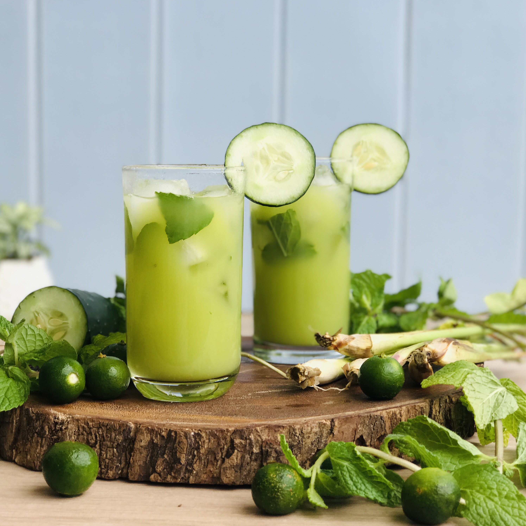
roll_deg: +0.2
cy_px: 262
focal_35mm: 68
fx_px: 1169
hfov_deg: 25.3
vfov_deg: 25.4
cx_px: 228
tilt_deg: -5.7
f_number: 2.8
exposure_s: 1/129
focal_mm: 6.6
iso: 20
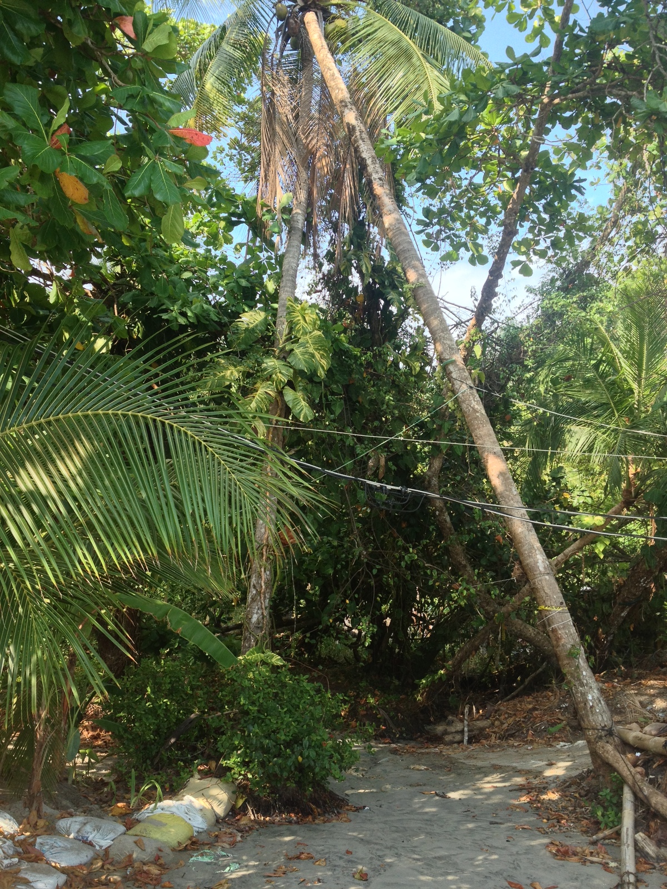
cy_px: 444
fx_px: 899
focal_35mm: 35
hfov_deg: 40.7
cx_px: 334
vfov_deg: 52.6
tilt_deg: +8.4
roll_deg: -0.2
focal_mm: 4.28
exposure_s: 1/254
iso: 50
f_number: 2.4
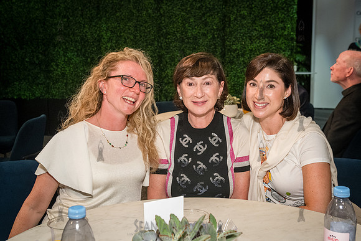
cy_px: 108
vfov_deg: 30.0
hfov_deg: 43.7
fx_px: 450
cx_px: 178
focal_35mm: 45
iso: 4000
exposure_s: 1/400
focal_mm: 36
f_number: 5.6
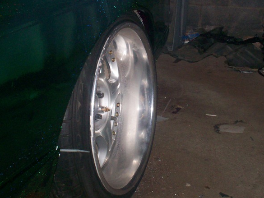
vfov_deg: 23.1
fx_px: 481
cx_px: 157
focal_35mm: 63
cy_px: 52
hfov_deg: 30.6
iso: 140
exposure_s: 1/60
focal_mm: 6
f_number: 4.5
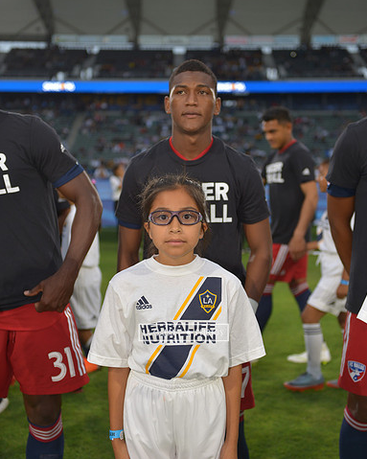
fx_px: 679
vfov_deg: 37.3
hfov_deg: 30.2
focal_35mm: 50
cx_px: 184
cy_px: 236
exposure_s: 1/250
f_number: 2.8
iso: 250
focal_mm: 44
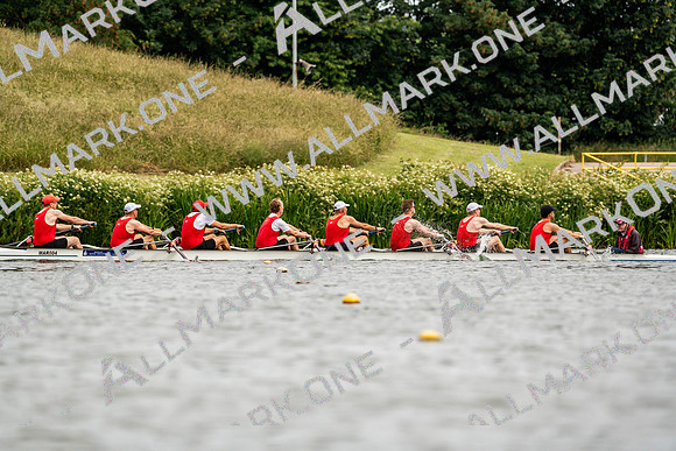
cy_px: 226
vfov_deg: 3.7
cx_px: 338
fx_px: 7024
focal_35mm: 374
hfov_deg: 5.5
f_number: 6.3
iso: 320
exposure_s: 1/2000
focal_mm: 374
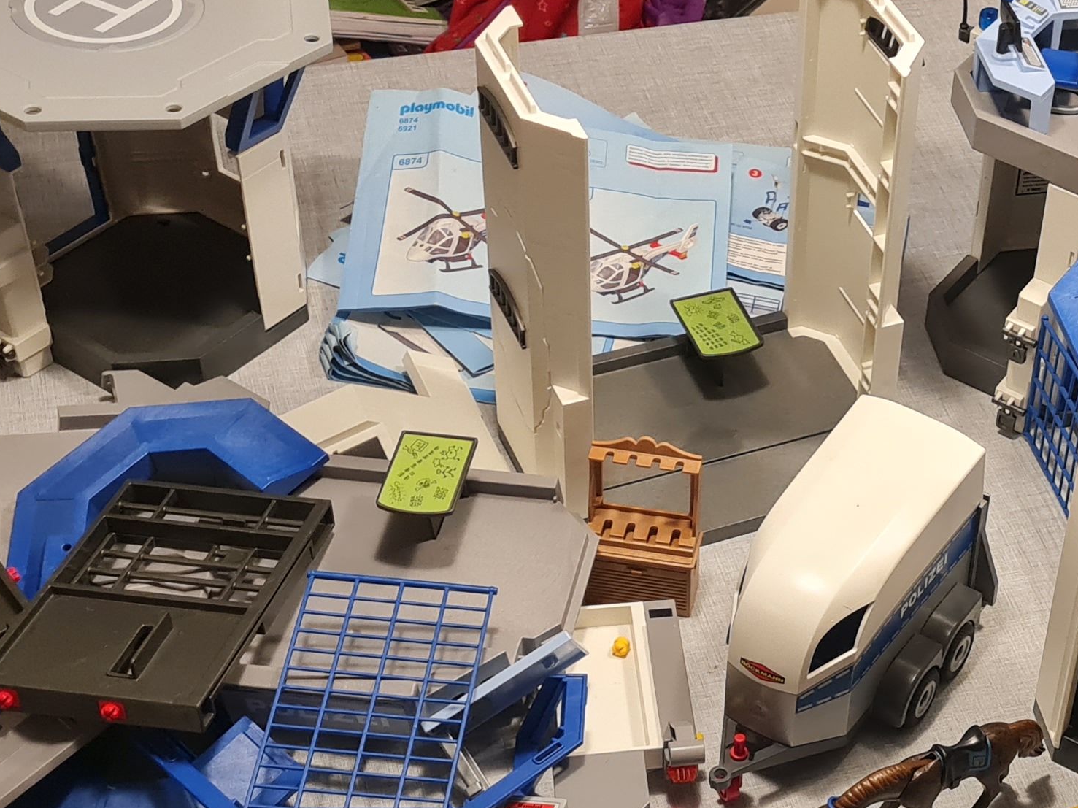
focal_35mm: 71
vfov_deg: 20.6
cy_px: 585
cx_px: 1041
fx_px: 2211
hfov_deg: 26.2
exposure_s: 1/50
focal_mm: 5.4
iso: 320
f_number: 1.8
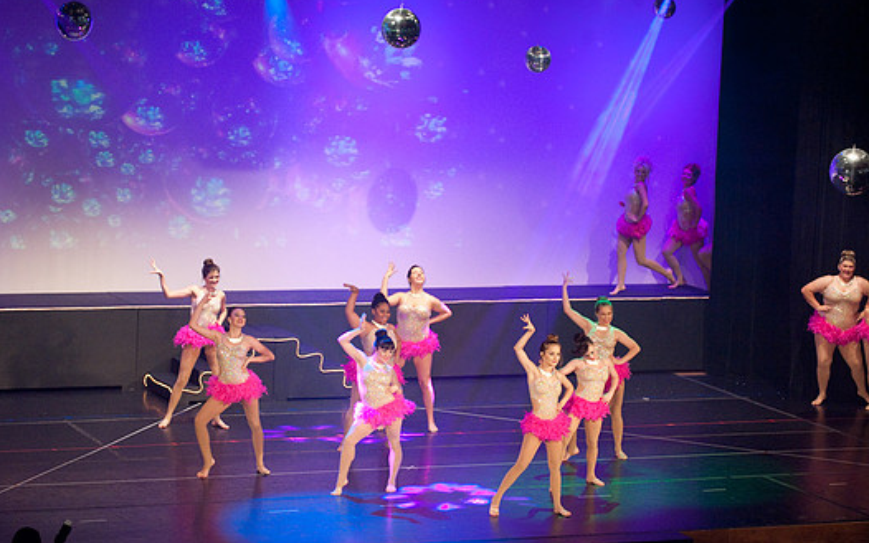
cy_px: 269
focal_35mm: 118
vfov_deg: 11.1
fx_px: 2795
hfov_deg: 17.7
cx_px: 410
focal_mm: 105
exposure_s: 1/200
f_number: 4
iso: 3200
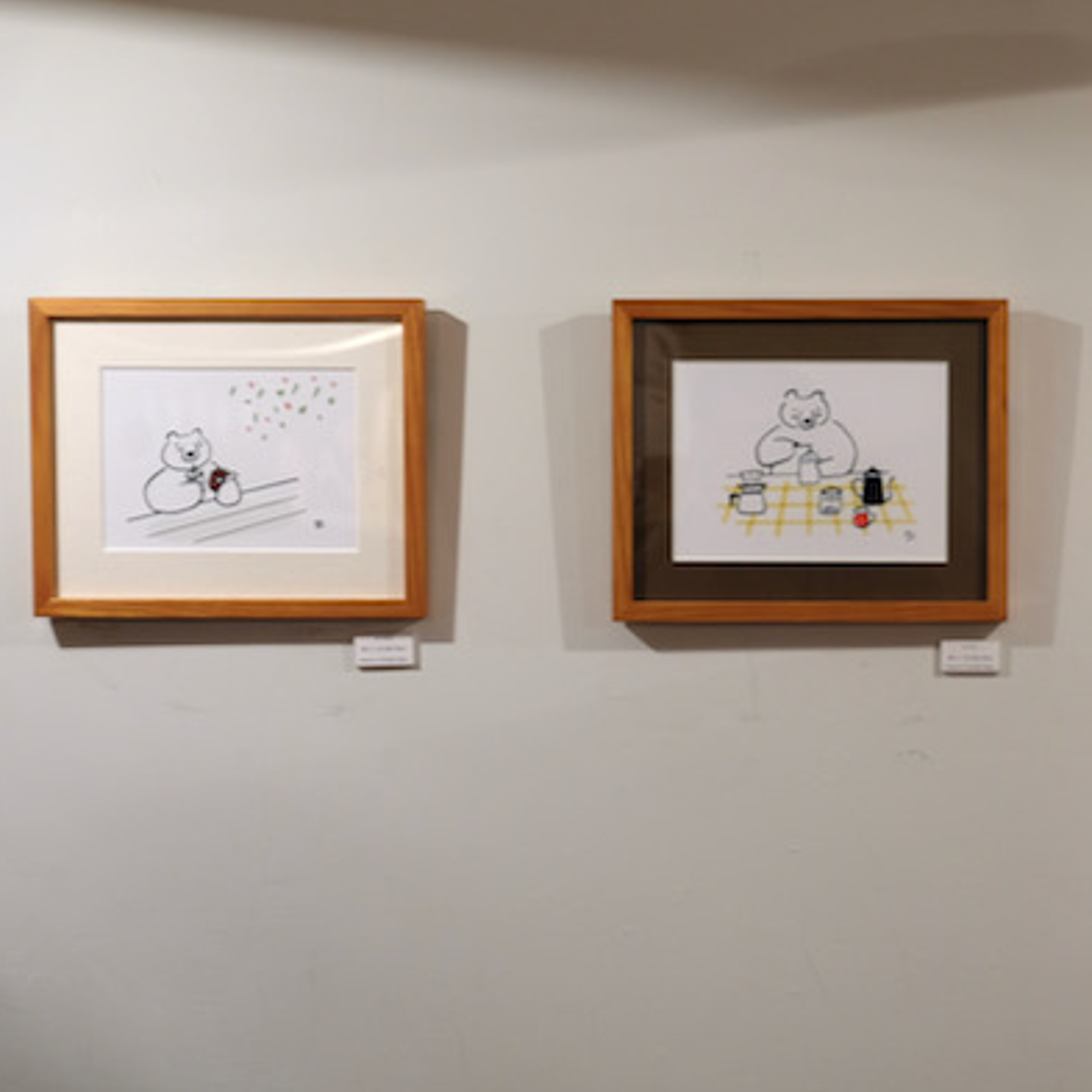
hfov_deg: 27.8
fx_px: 2177
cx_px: 817
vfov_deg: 28.2
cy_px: 547
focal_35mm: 61
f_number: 3.6
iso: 200
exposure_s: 1/20
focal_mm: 31.5
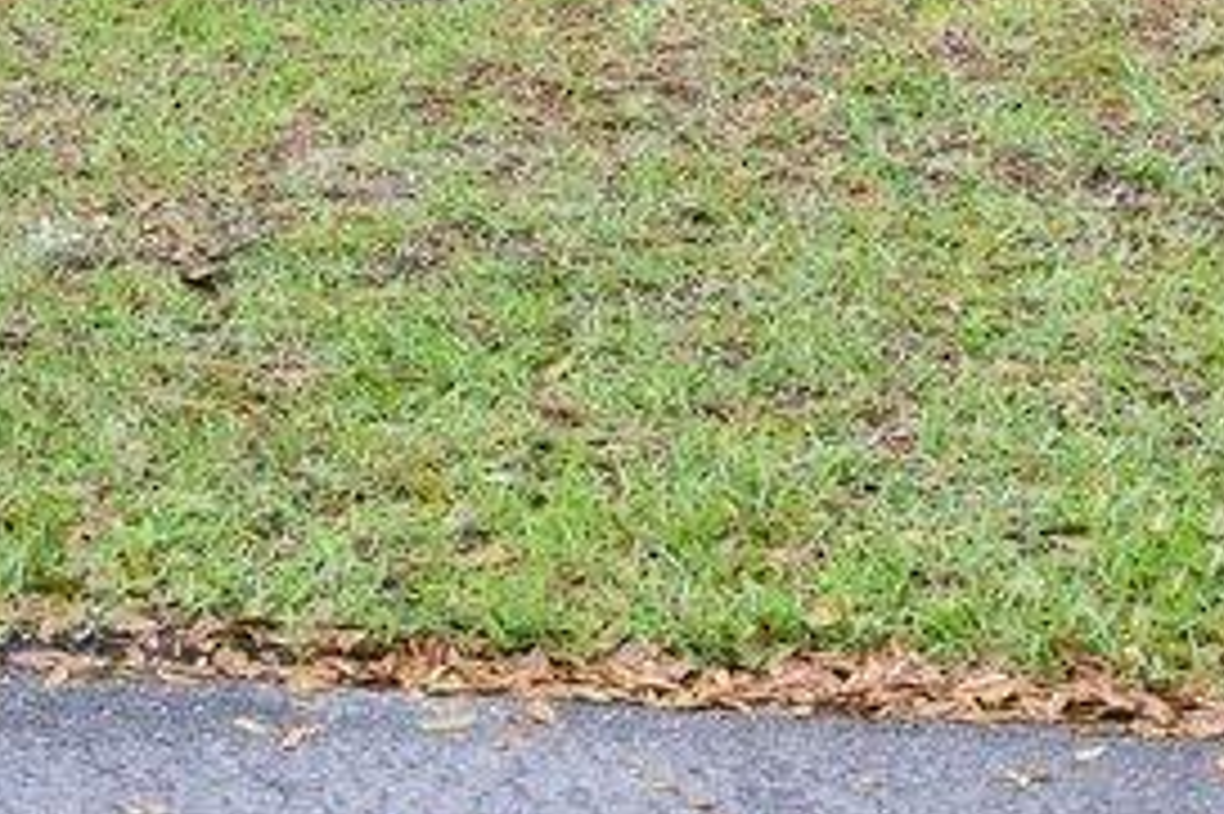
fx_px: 5878
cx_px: -248
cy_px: -1387
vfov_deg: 7.3
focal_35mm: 173
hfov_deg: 11.6
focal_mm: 23
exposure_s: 1/30
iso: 250
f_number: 7.1
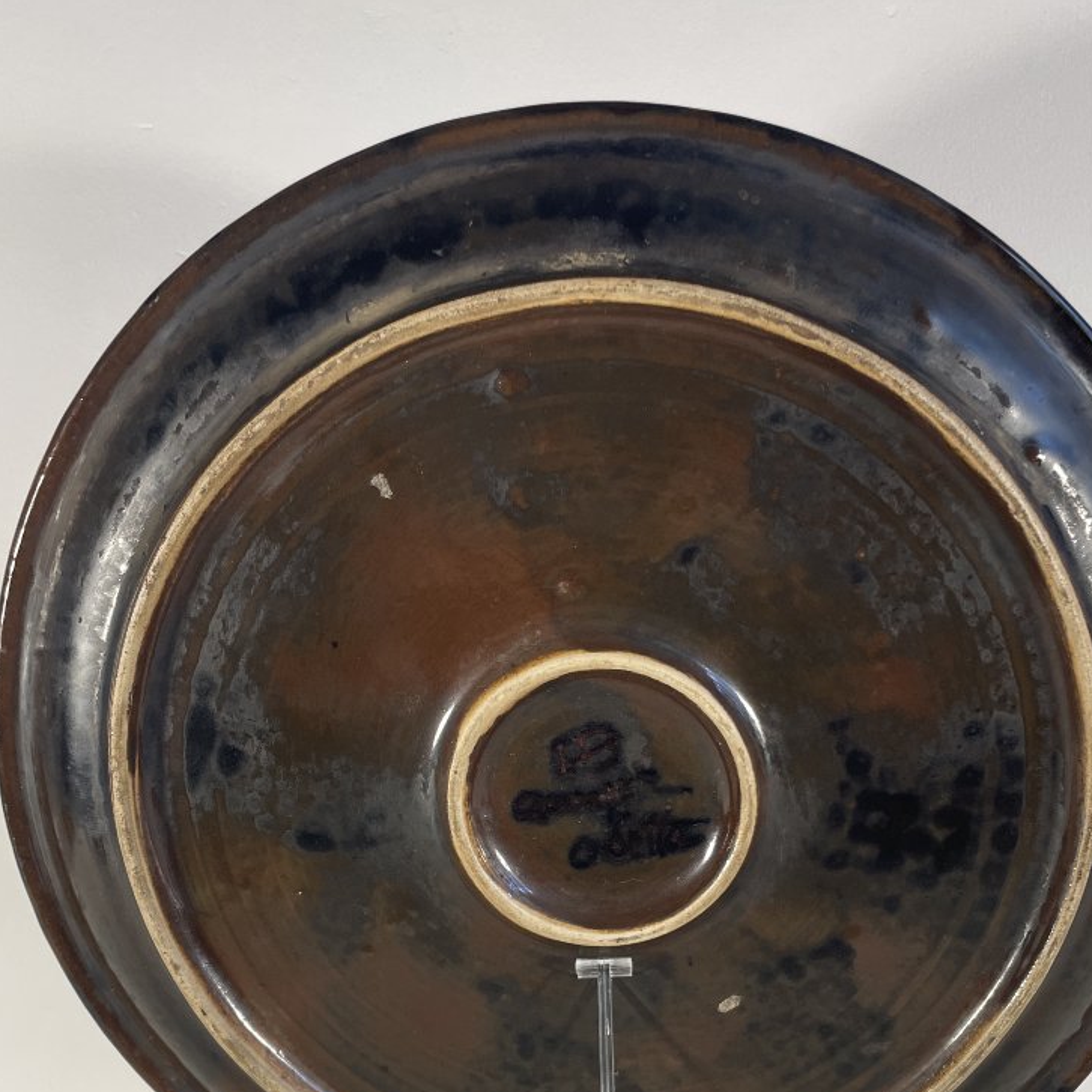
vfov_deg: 42.8
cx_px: 596
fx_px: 1356
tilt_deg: -7.5
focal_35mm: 38
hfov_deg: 43.8
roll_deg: +0.4
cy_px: 790
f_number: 1.6
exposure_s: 1/100
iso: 64
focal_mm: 4.2
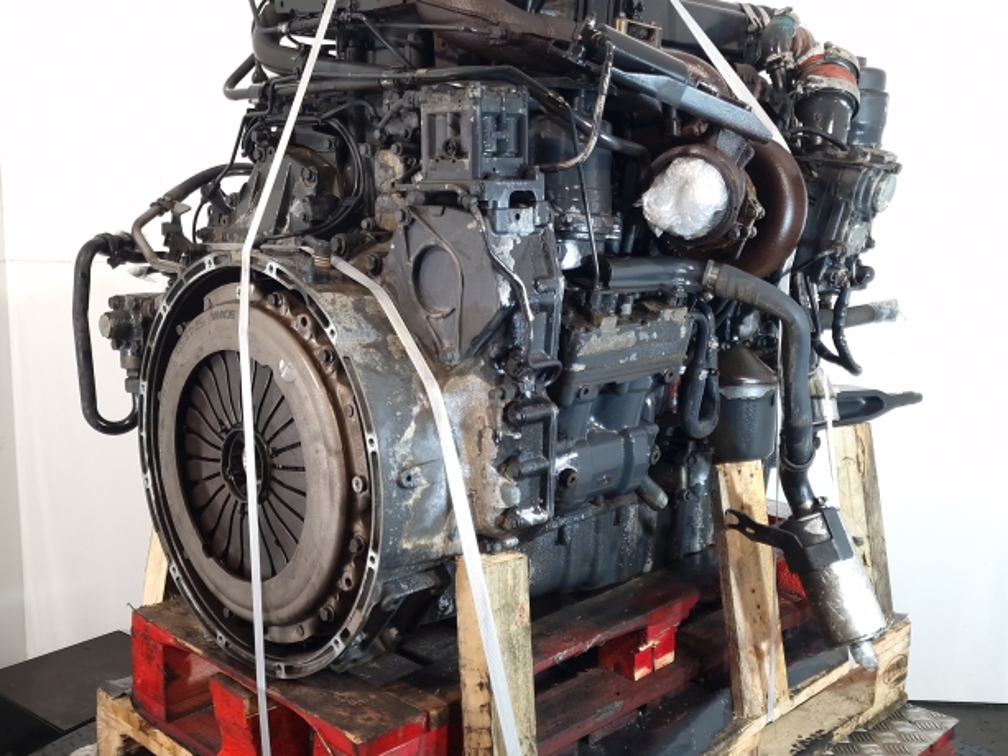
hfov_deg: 60.0
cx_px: 502
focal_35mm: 30
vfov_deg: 46.7
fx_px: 874
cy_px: 340
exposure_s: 1/50
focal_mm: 6.4
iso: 125
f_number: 1.8
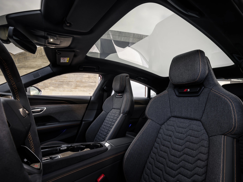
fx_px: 126
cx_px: 122
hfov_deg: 87.8
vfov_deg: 71.6
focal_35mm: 18
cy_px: 91
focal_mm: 22.8
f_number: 16
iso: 400
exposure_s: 2
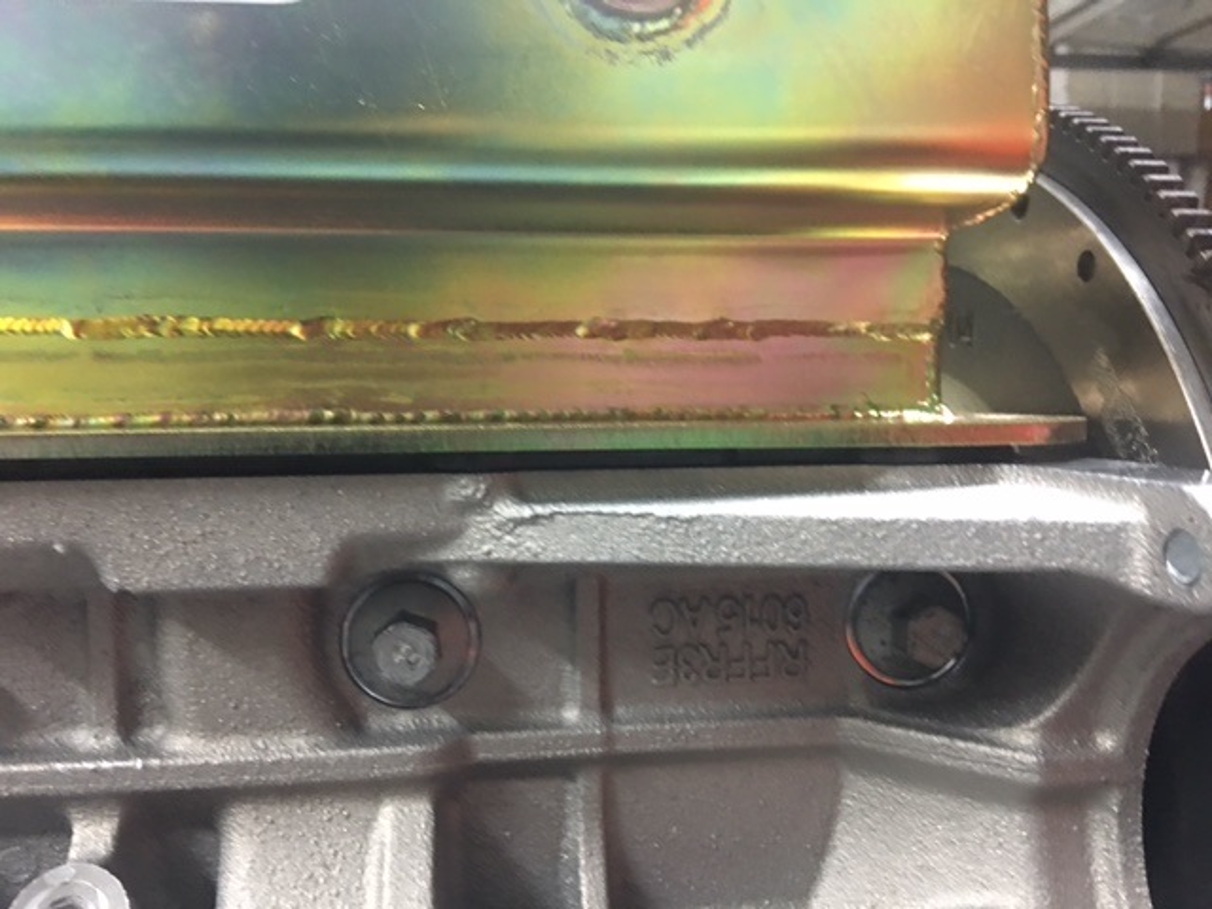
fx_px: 1015
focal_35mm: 29
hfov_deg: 61.7
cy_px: 454
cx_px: 606
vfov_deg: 48.2
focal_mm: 4.15
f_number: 2.2
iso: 64
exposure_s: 1/4
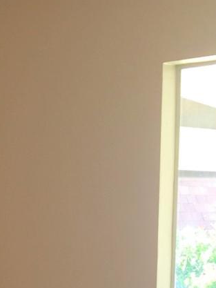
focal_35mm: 139
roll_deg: +2.2
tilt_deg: -15.0
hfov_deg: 10.4
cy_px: 607
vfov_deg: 12.3
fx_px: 1156
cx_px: -85
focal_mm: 4.15
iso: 40
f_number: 2.2
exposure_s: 1/60
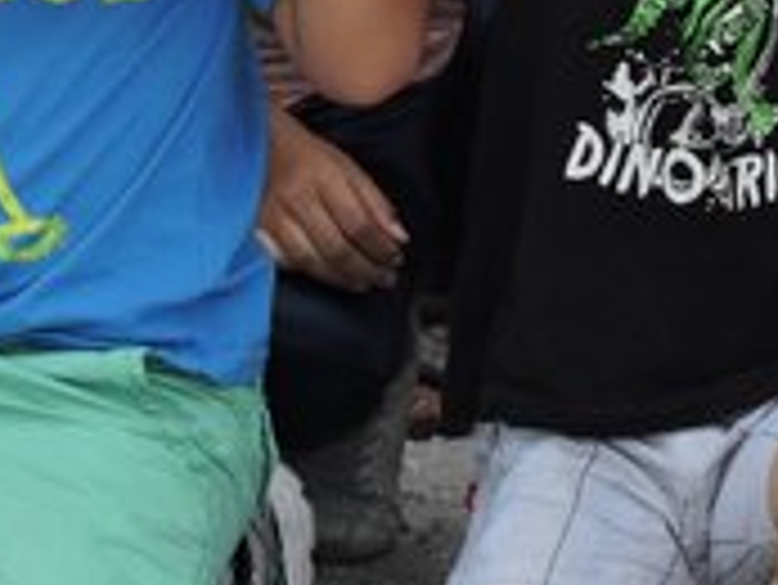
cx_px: 998
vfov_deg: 5.4
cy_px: -227
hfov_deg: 7.2
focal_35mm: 274
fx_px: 6162
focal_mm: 17
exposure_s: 1/320
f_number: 4.8
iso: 100
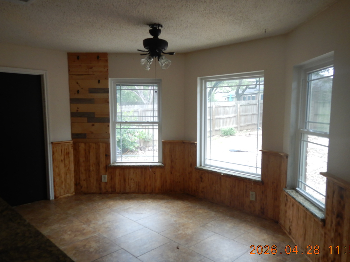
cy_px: 138
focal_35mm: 26
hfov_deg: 67.2
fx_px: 263
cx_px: 189
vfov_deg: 53.0
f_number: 2.8
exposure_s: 1/30
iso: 160
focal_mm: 4.3
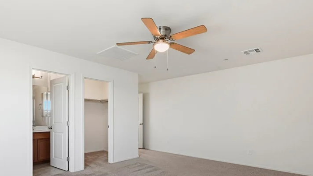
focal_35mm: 21
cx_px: 144
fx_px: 174
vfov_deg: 52.3
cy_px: 121
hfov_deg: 83.7
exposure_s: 1/80
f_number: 10
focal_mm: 14
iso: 500
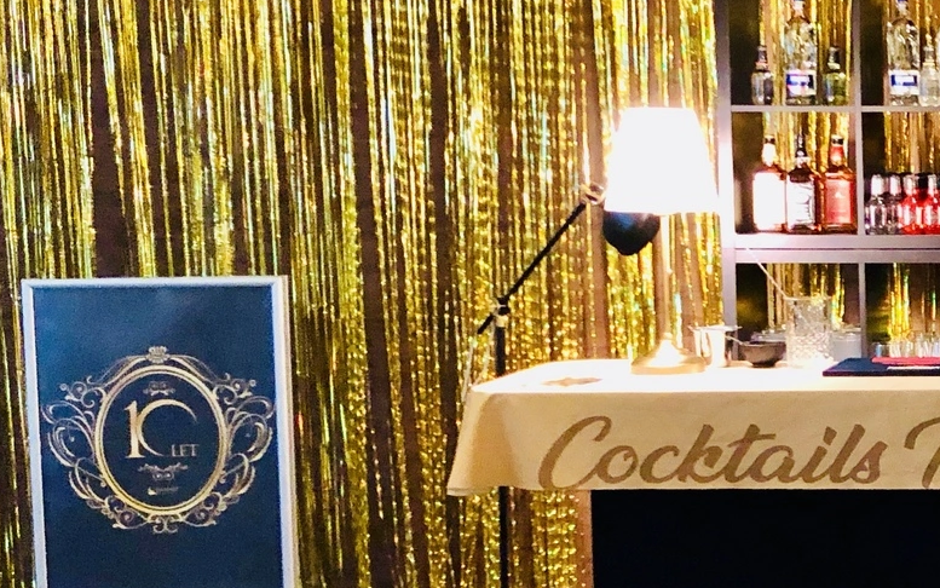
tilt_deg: -5.4
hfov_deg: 23.9
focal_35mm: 77
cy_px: 316
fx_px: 1973
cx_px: 1184
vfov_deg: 16.9
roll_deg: +1.0
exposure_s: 1/4
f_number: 1.8
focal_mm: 4
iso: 100
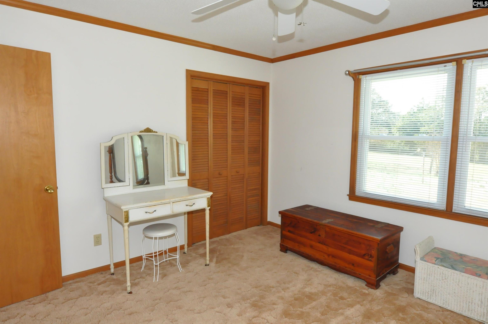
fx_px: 284
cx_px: 244
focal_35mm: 21
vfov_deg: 59.4
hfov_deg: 81.3
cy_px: 162
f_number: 7.1
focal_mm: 14
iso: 2000
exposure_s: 1/100
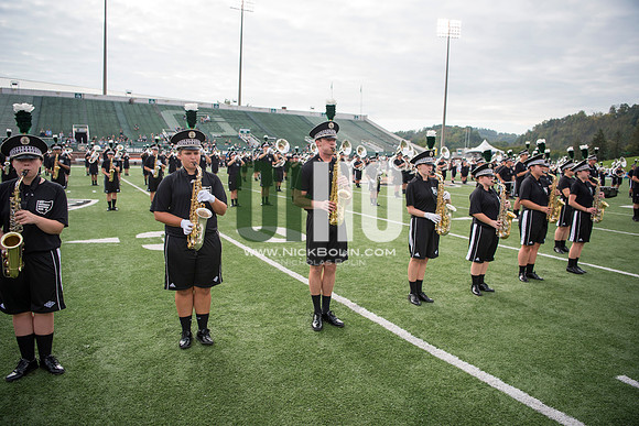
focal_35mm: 24
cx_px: 320
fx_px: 426
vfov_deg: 53.2
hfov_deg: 73.7
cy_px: 213
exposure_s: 1/2000
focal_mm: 24
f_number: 2.8
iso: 400
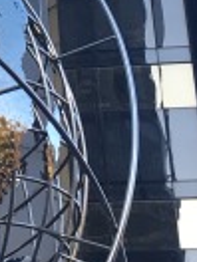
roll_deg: -0.7
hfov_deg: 7.6
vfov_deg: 9.8
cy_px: -261
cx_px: -169
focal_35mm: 188
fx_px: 1427
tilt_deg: +35.5
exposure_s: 1/175
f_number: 2.2
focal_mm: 4.15
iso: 25
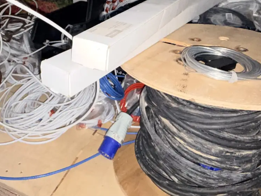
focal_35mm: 36
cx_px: 87
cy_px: 48
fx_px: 271
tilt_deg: -20.9
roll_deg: +1.8
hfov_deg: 50.4
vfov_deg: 38.6
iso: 160
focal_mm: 2.22
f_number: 2.2
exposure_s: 1/50
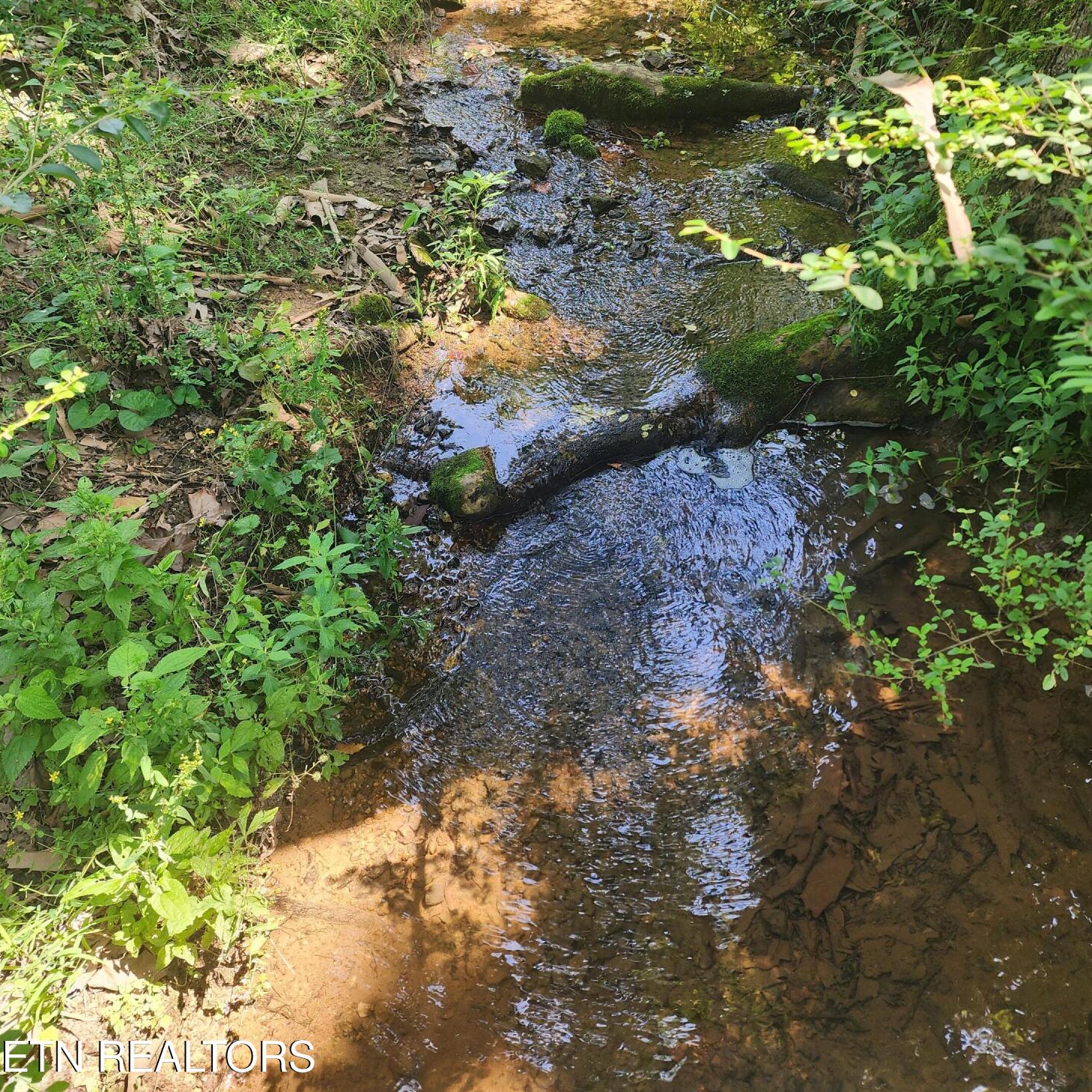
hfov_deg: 57.3
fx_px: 999
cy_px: 374
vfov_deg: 56.2
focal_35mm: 28
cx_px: 561
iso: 50
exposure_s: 1/180
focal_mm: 6.4
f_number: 1.8
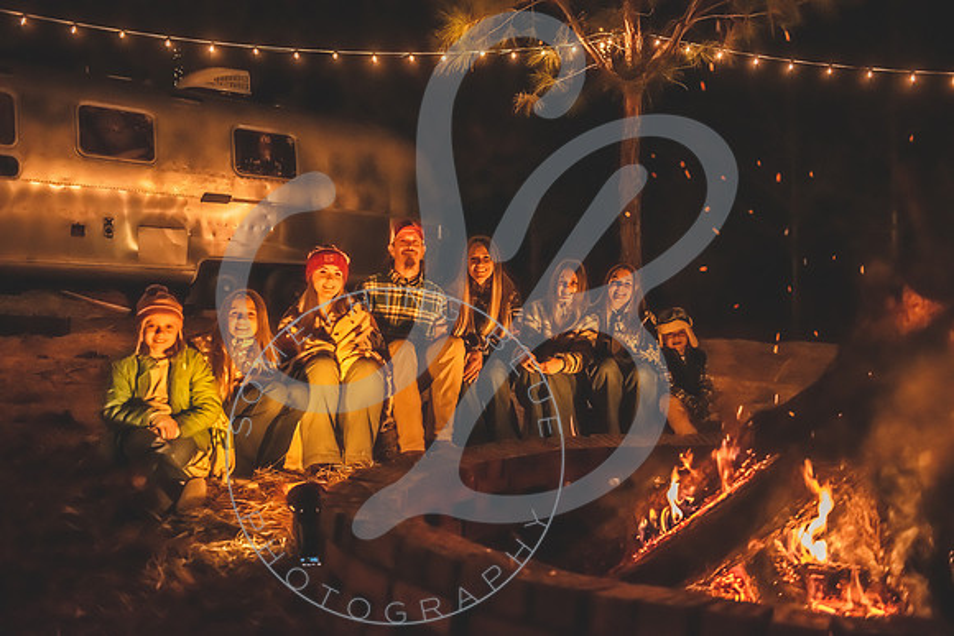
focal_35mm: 38
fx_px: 1007
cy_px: 318
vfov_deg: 35.1
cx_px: 477
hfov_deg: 50.7
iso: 4000
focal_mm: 38
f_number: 2.8
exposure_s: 1/160
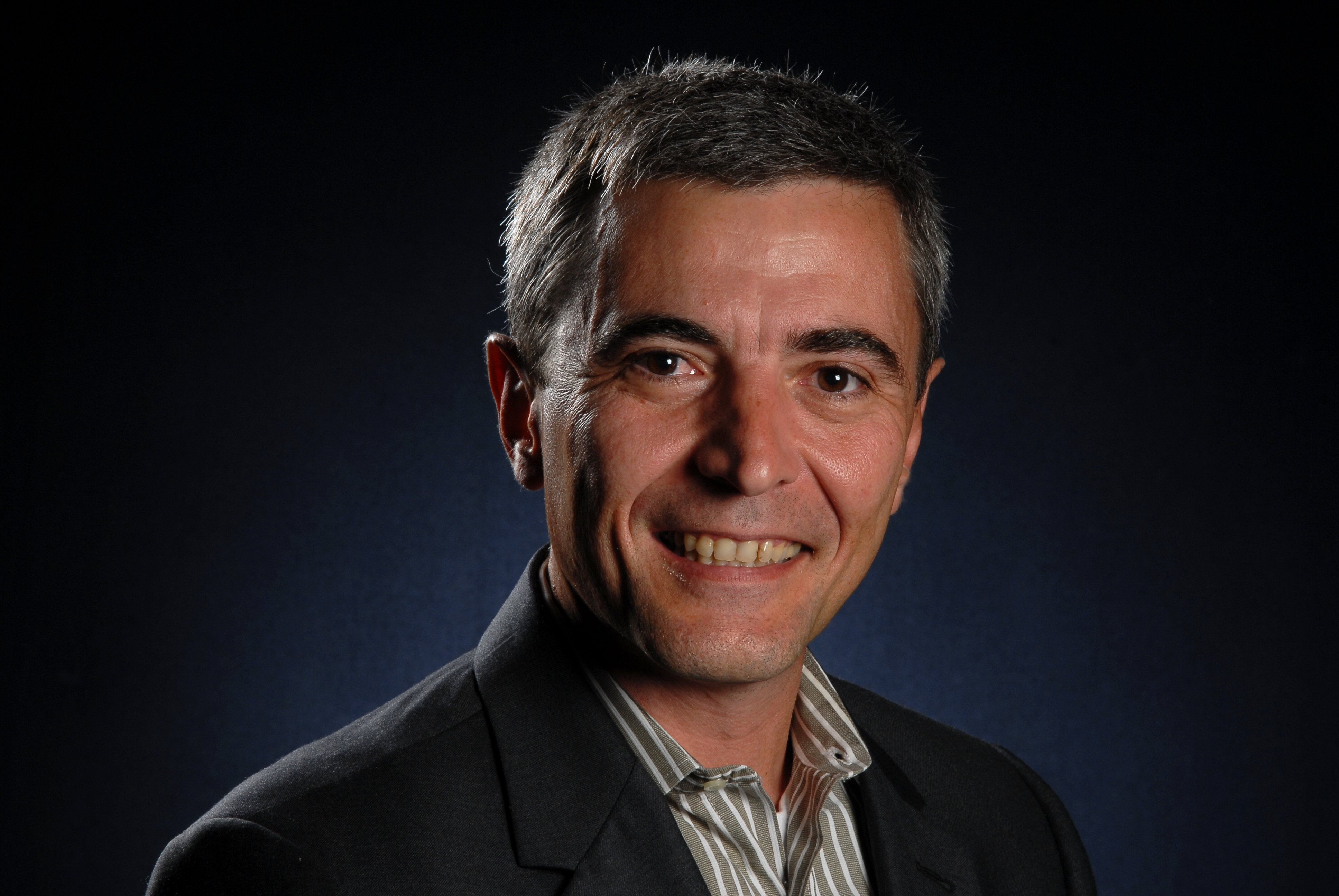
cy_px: 448
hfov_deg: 10.1
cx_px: 670
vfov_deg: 6.8
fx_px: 7541
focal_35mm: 202
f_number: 16
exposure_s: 1/125
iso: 125
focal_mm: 135
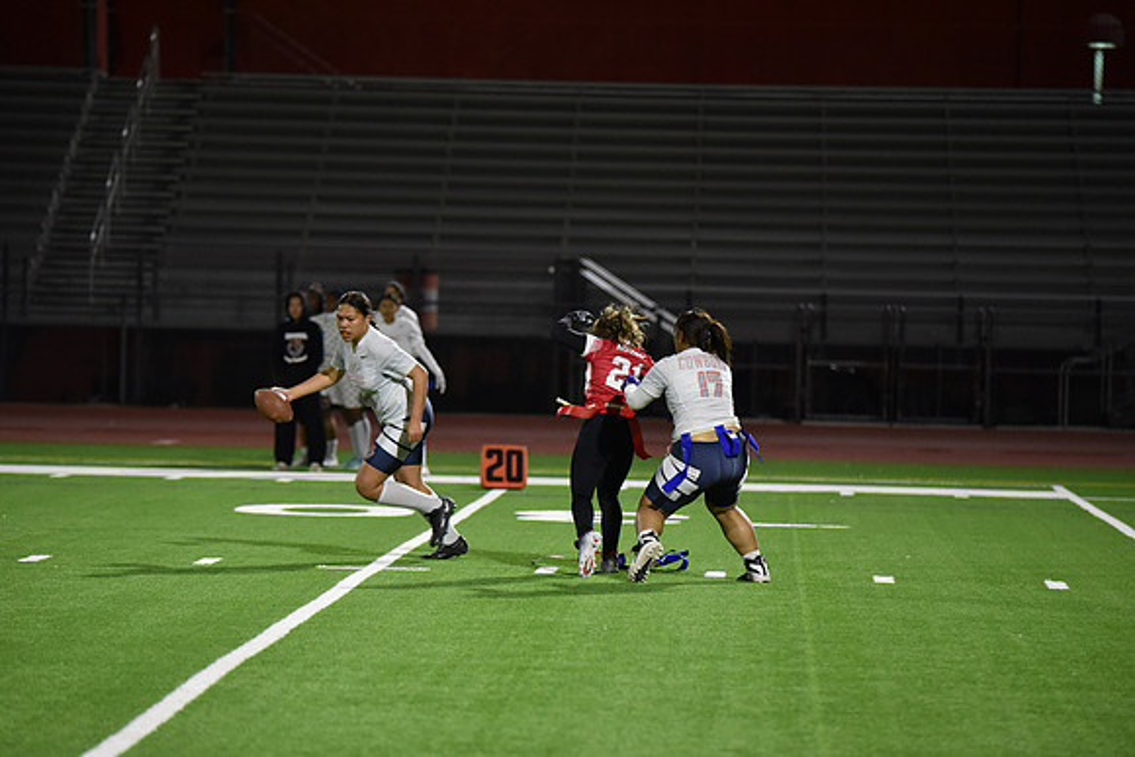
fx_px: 5834
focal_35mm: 185
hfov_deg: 11.1
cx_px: 568
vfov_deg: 7.4
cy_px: 378
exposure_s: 1/640
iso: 4000
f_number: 2.8
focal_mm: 185
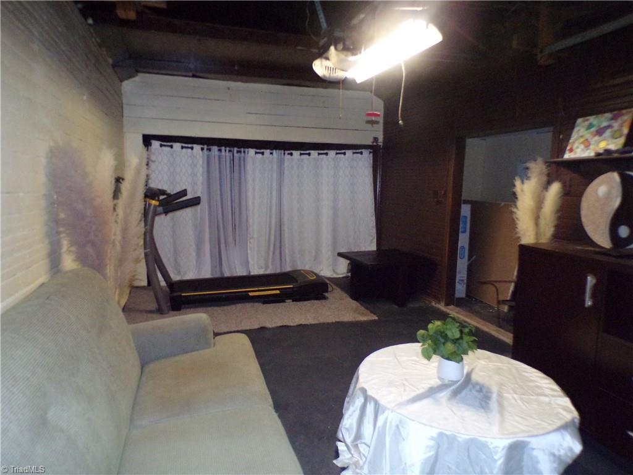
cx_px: 316
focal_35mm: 24
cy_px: 238
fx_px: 439
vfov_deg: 56.8
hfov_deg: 71.6
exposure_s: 1/34
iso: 690
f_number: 3
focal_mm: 4.3
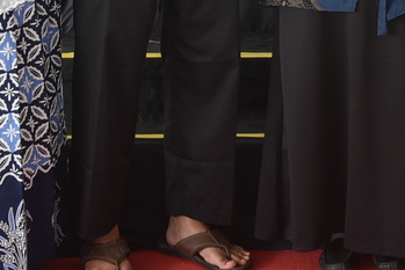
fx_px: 1699
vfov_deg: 8.7
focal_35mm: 151
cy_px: -236
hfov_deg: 13.2
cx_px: 493
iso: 400
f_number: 3.5
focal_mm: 35
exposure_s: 1/160
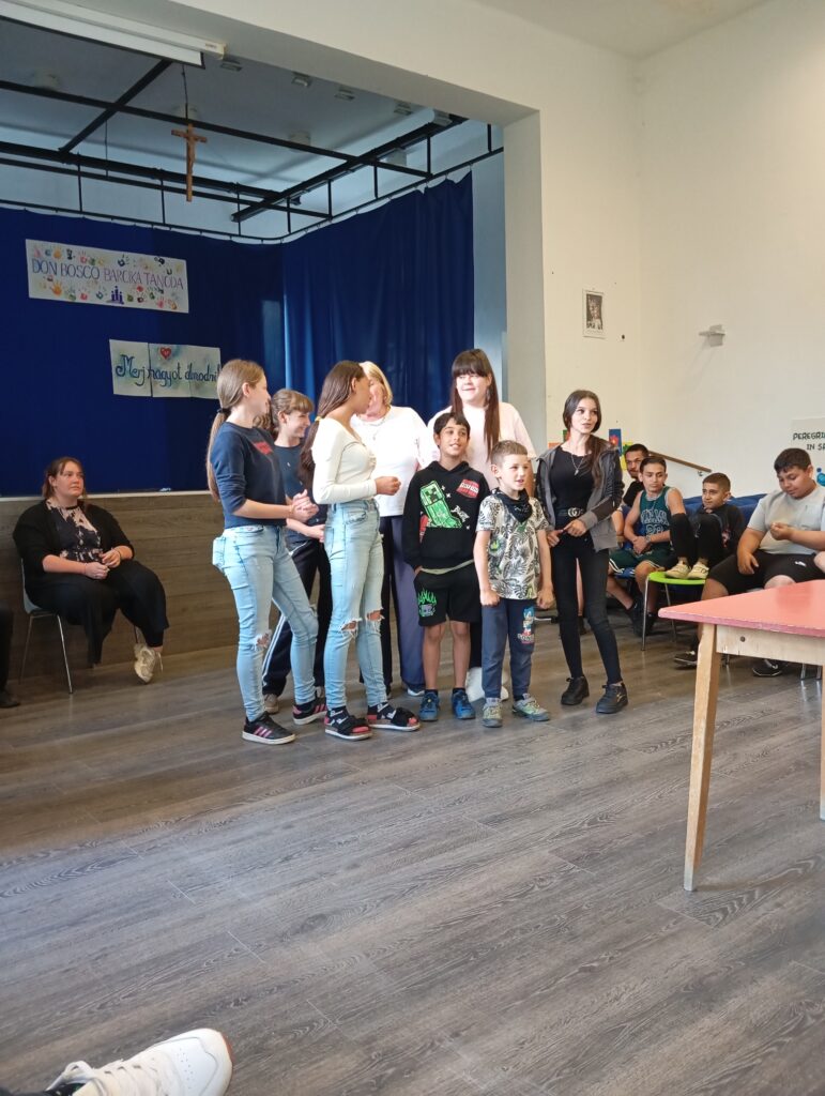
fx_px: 888
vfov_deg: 63.4
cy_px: 548
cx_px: 412
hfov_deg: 49.9
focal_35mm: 28
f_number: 1.8
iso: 2291
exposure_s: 1/25
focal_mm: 4.22
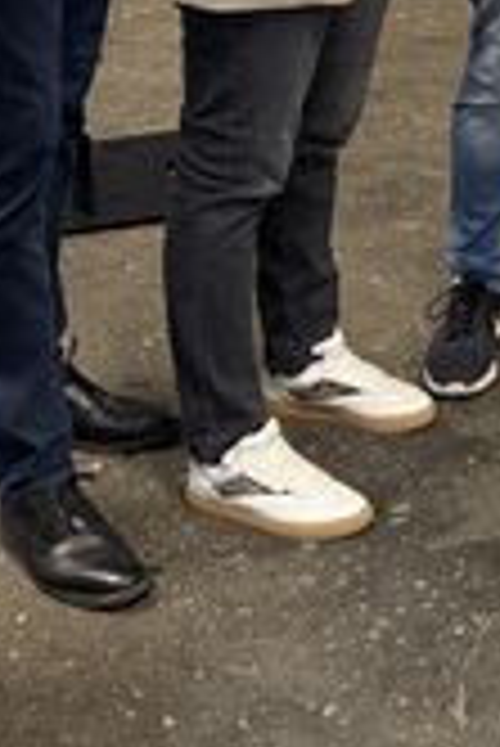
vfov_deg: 20.4
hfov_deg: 14.7
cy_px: -252
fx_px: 1871
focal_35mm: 90
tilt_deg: -8.7
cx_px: 595
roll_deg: +1.0
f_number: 1.78
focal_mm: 6.76
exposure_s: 1/90
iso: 200
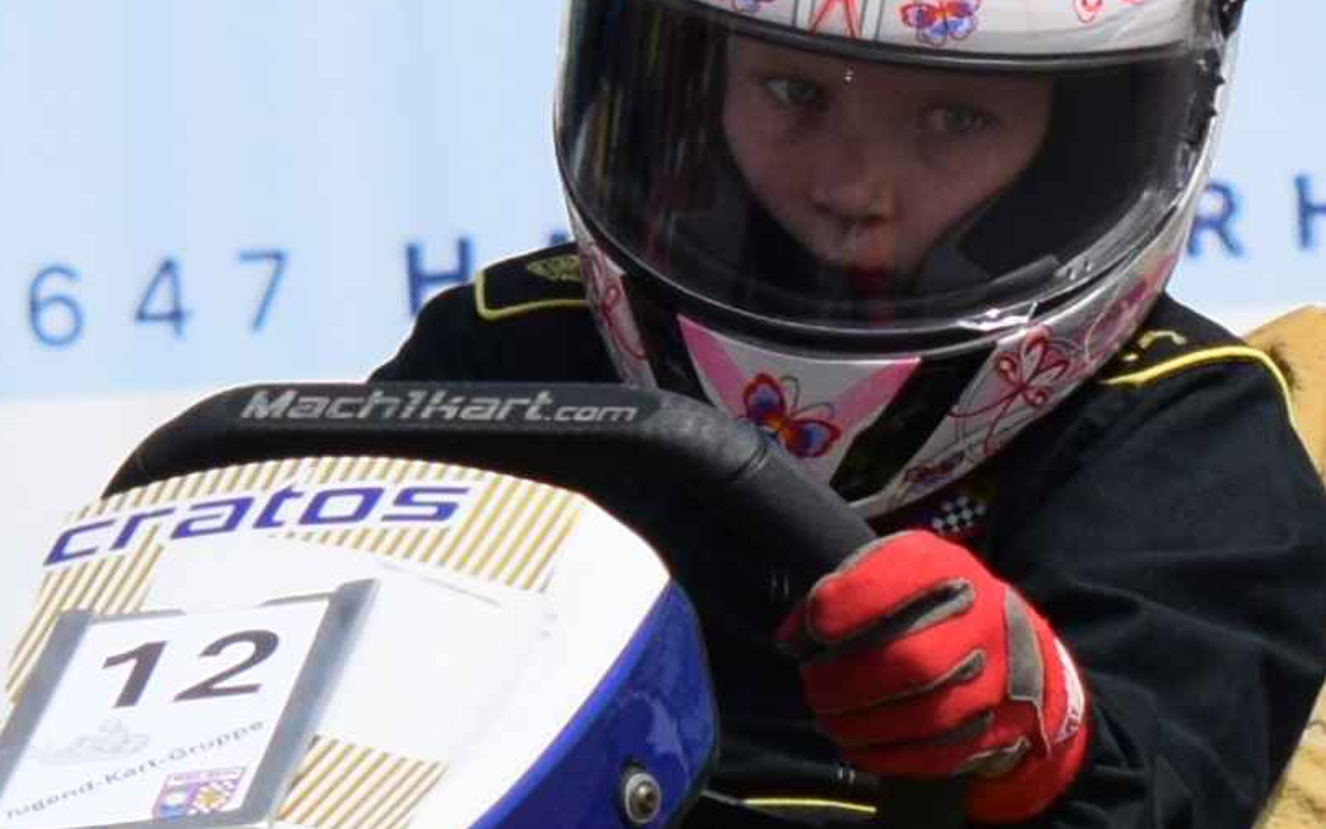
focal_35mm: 1134
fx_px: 40989
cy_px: 247
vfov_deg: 1.2
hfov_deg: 1.9
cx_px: 331
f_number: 7.1
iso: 400
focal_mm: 100
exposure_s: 1/1600
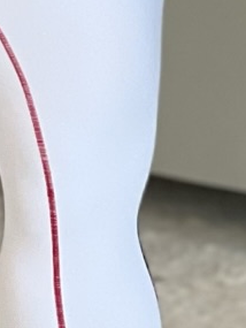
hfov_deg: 2.7
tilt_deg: -8.1
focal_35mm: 553
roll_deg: -0.2
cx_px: 290
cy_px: -315
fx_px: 5236
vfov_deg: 3.6
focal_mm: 9
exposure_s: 1/120
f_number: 2.8
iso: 100
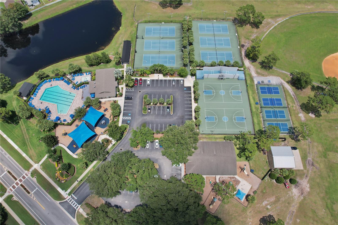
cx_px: 169
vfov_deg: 57.2
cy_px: 112
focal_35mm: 22
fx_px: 206
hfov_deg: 78.6
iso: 100
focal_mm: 8.38
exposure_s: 1/2000
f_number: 2.8
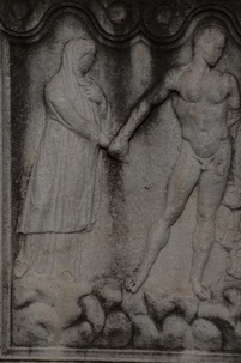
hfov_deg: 13.1
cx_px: 145
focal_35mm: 104
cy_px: 161
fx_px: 1048
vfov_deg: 19.7
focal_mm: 52
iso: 320
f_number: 18
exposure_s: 1/1000
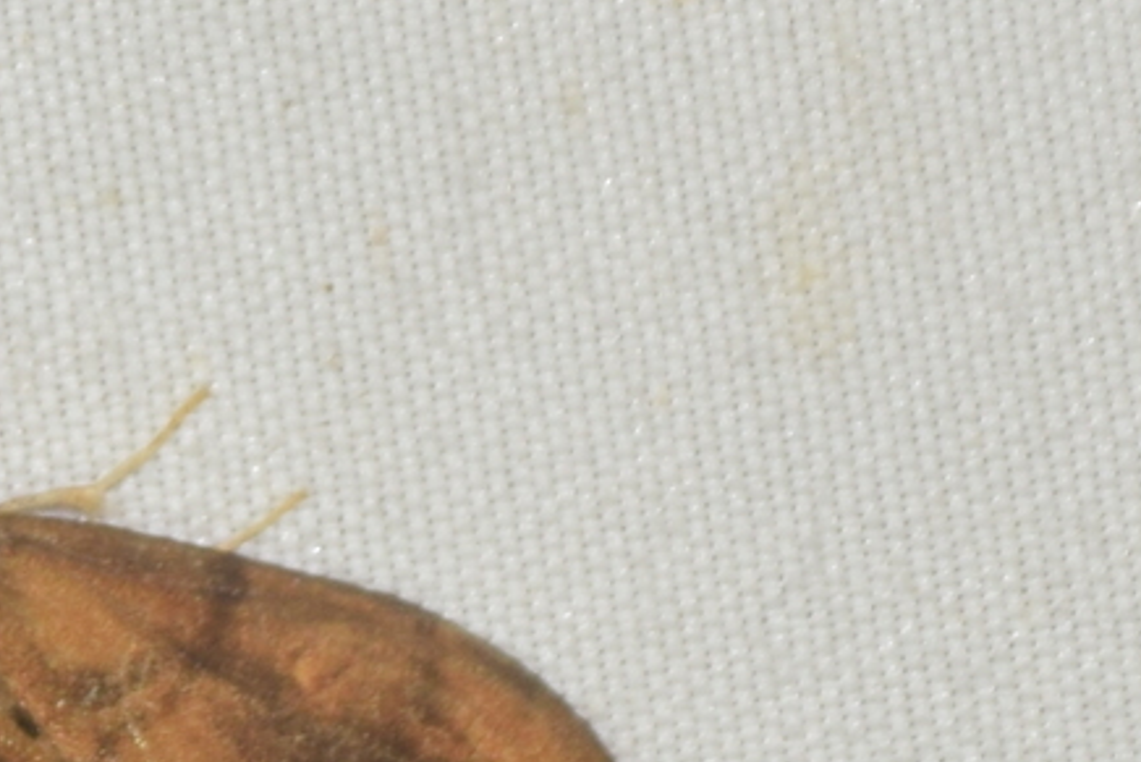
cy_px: 830
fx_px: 14647
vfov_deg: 3.0
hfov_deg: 4.5
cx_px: 34
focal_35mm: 462
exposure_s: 1/160
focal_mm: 140
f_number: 13
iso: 100
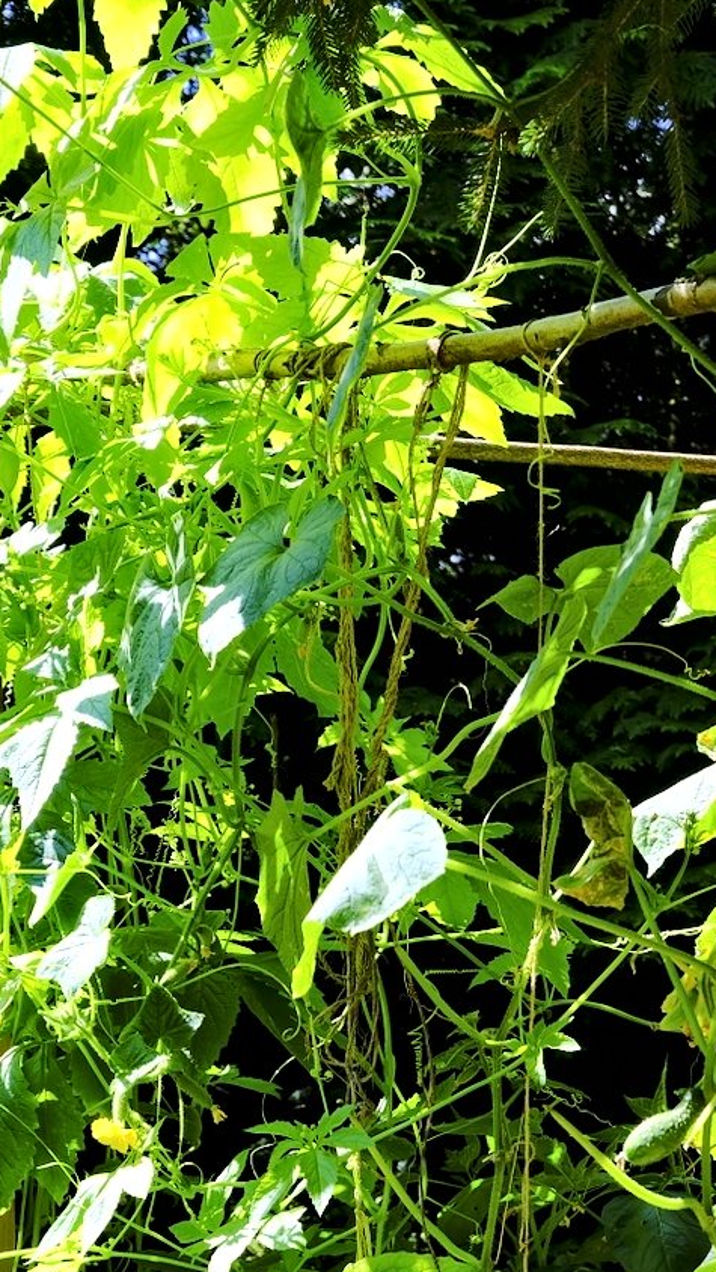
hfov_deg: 8.2
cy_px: 951
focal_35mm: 142
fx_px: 4791
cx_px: 1301
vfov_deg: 15.1
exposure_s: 1/42
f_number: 8
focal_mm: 70
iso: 100
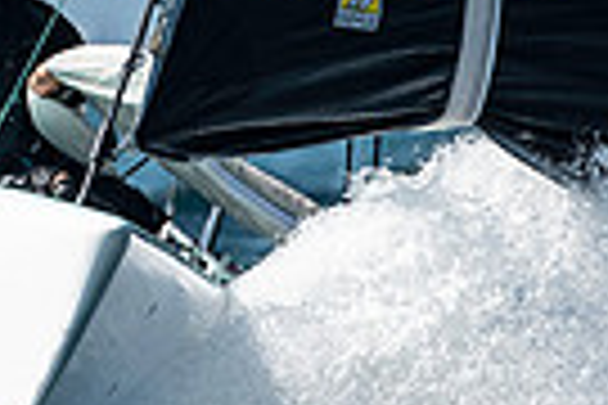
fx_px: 39044
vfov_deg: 0.6
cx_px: 77
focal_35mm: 2312
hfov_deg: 0.9
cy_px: -101
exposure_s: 1/2500
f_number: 5
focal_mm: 360
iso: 400
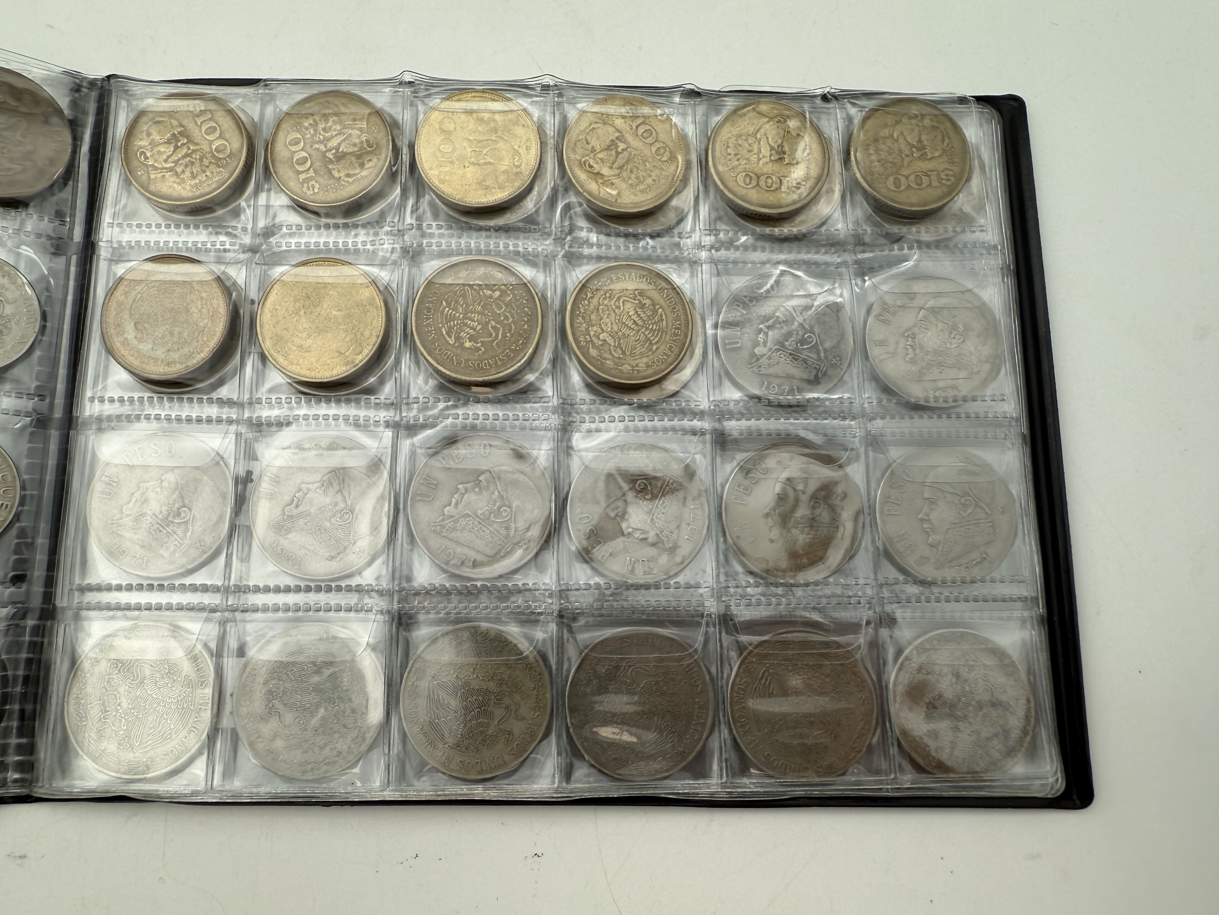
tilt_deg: -79.3
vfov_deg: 56.8
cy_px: 458
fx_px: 845
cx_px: 610
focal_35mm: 24
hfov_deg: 71.6
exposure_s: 1/240
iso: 40
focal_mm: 2.22
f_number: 2.2
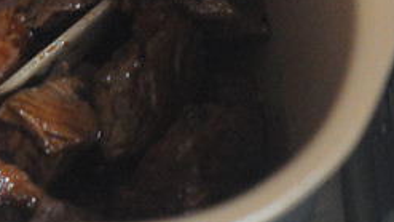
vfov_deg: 4.3
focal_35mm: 277
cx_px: -179
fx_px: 2894
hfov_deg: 7.7
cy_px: -198
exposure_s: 1/15
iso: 2200
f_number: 4.5
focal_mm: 50
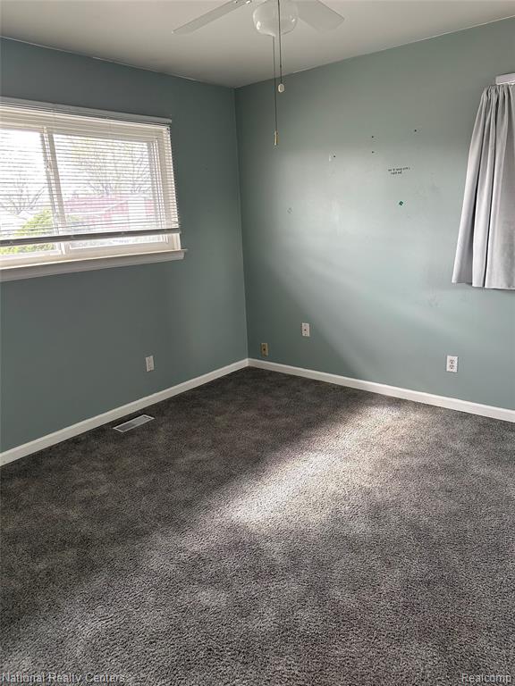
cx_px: 258
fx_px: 476
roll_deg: +2.2
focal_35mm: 24
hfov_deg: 56.8
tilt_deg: -14.4
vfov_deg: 71.6
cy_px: 343
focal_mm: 6.86
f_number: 1.78
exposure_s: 1/60
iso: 125
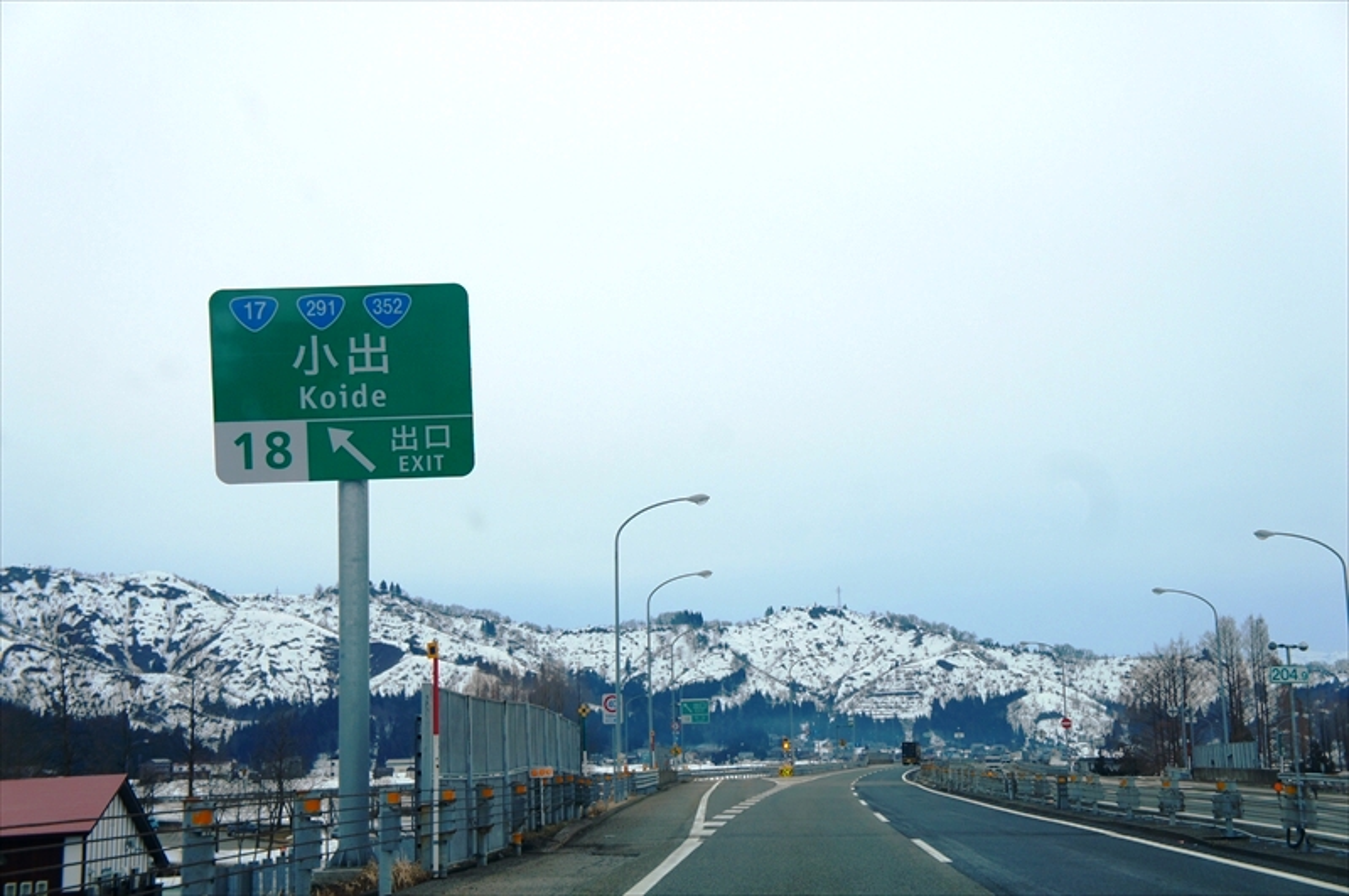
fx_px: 2189
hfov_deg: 34.3
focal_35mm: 58
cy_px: 448
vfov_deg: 23.1
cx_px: 674
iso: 200
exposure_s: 1/400
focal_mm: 39
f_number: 7.1
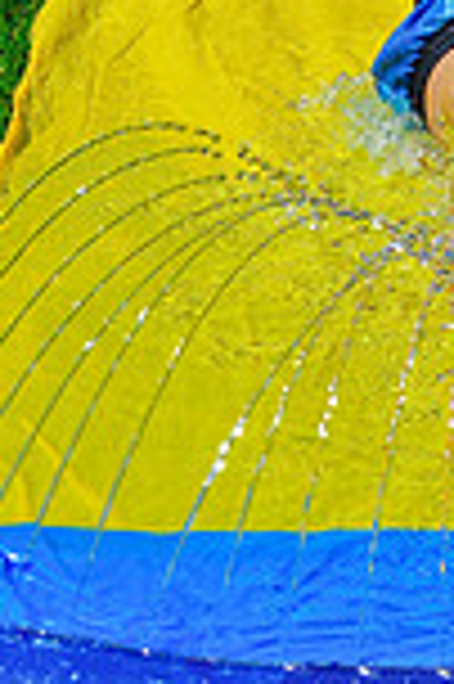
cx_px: 641
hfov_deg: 4.4
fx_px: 5877
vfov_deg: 6.6
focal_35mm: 310
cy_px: 90
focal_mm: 70
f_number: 11
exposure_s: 1/800
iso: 400
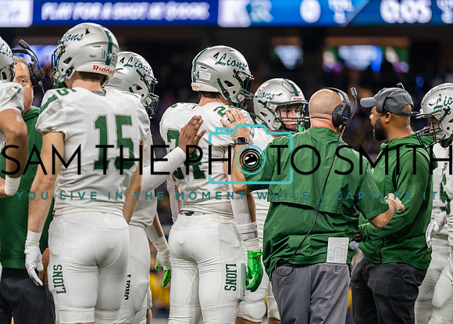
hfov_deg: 9.6
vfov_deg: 6.9
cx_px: 226
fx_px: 2696
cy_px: 162
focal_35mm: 210
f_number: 2.8
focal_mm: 200
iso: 1000
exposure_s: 1/400
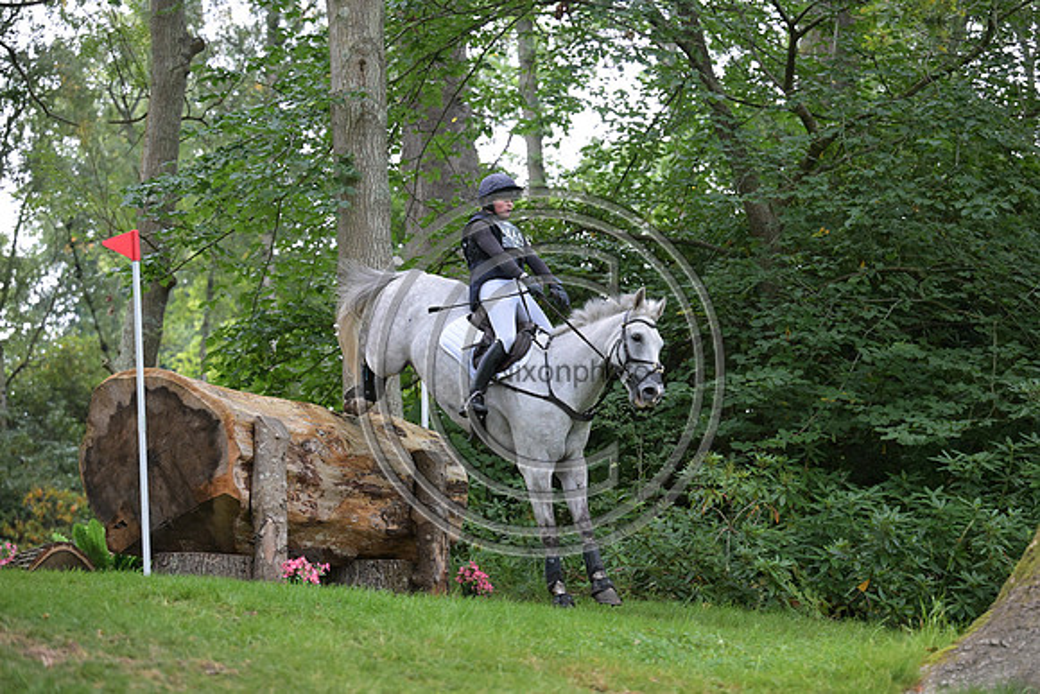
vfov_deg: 13.6
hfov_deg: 20.2
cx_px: 520
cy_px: 347
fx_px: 2918
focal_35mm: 101
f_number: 3.2
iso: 5600
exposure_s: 1/1000
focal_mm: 101
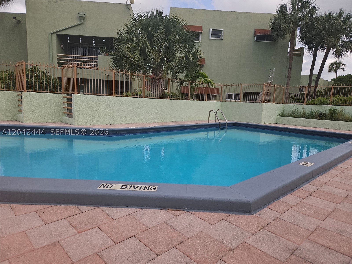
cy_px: 132
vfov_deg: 58.9
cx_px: 176
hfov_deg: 73.9
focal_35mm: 23
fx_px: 234
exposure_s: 1/1314
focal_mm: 5.4
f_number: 1.8
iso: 25
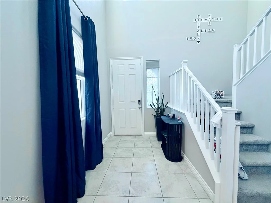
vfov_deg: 85.7
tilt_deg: -5.8
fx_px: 110
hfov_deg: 102.1
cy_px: 102
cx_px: 136
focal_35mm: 14
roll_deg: +1.3
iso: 320
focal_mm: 2.22
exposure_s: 1/120
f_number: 2.2
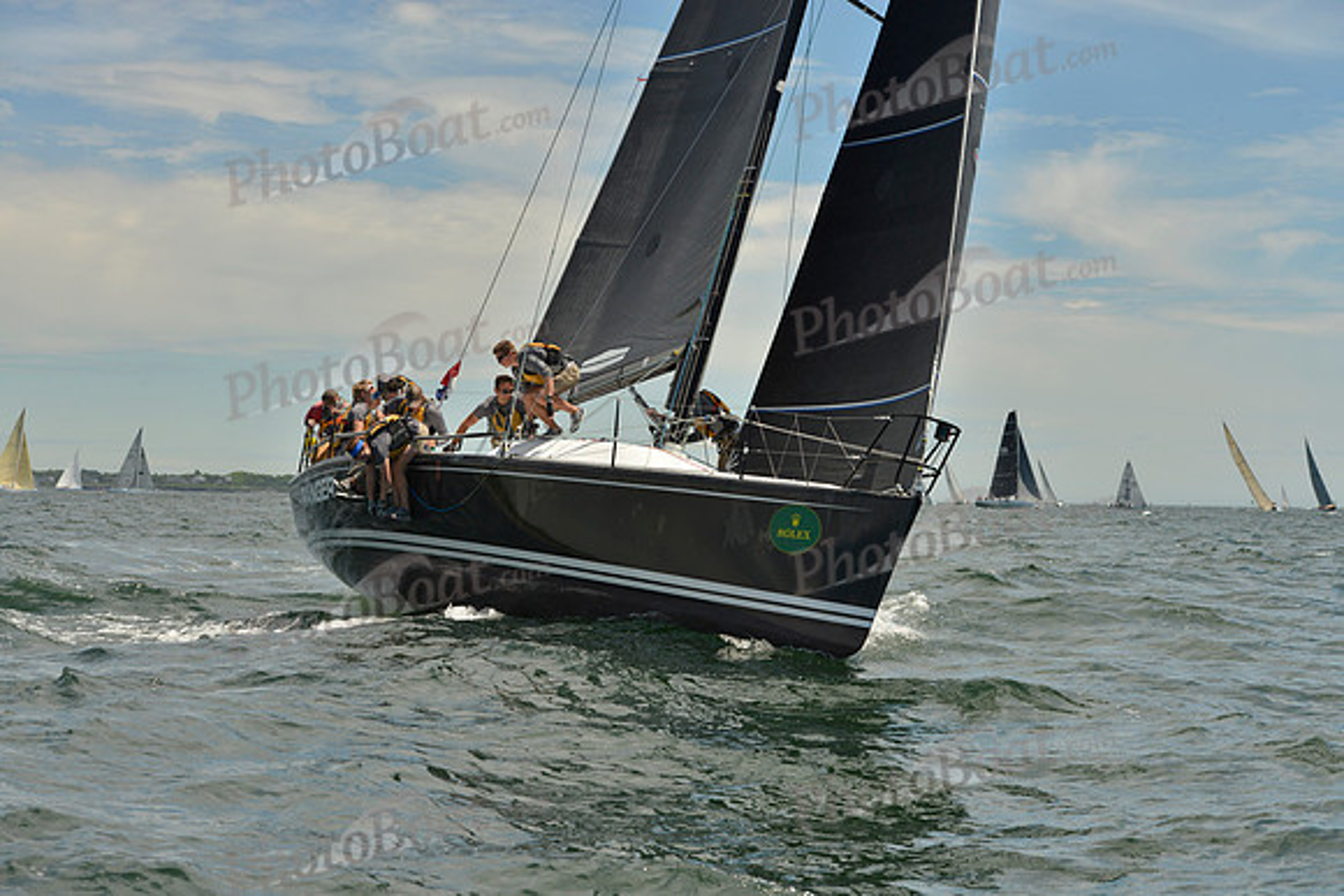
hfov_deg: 20.0
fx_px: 3809
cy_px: 448
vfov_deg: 13.4
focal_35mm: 102
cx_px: 672
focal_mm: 102
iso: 280
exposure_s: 1/1600
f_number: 8
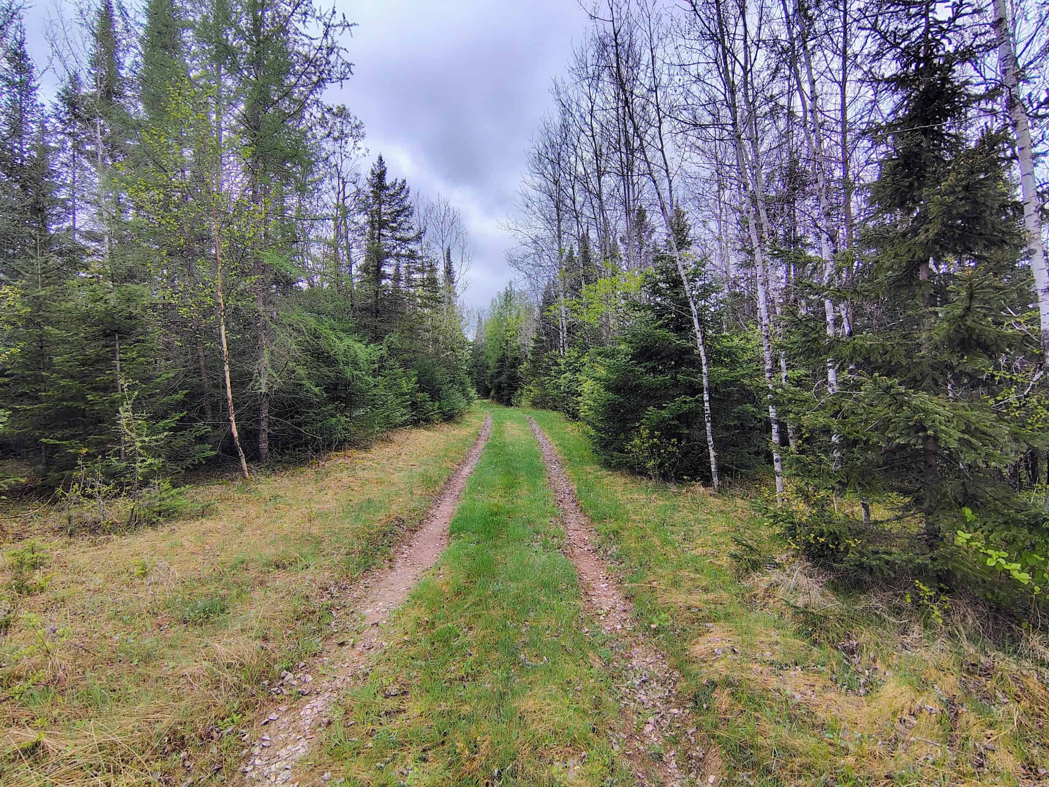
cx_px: 524
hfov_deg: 94.5
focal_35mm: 16
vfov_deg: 78.1
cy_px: 394
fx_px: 485
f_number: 2.2
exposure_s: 1/141
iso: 100
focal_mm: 2.13
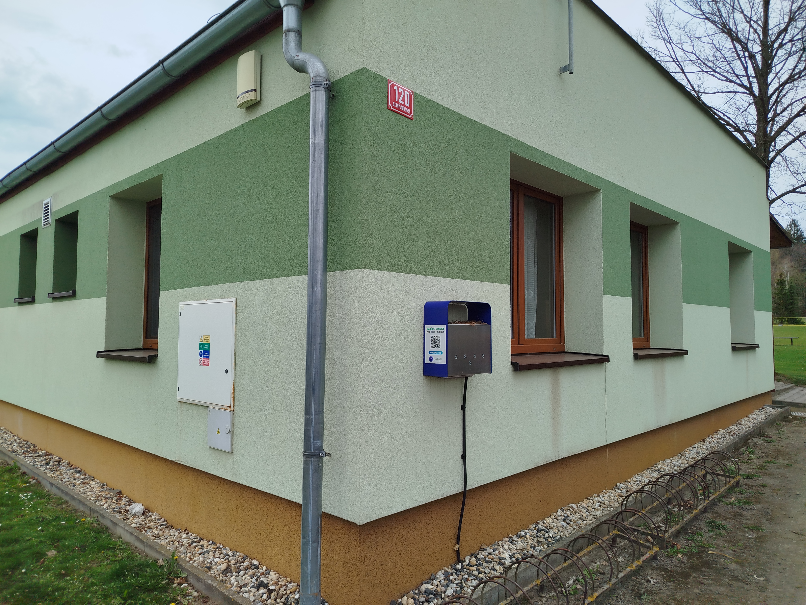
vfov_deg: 56.8
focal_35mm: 24
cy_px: 302
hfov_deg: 71.6
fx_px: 559
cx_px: 403
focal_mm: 5.31
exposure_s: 1/672
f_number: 1.7
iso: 50
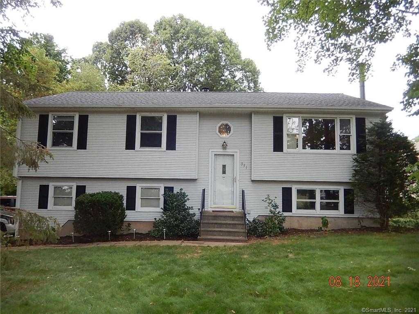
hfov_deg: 69.4
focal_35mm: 25
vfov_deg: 54.9
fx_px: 303
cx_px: 210
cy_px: 157
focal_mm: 4.5
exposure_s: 1/250
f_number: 3.4
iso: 250
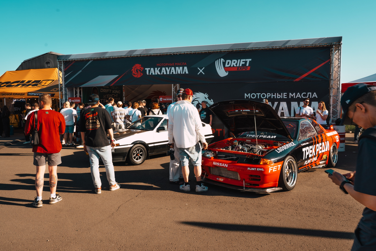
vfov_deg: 49.5
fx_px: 272
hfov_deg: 69.4
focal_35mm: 26
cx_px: 190
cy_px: 121
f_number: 9
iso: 100
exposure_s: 1/125
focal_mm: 24
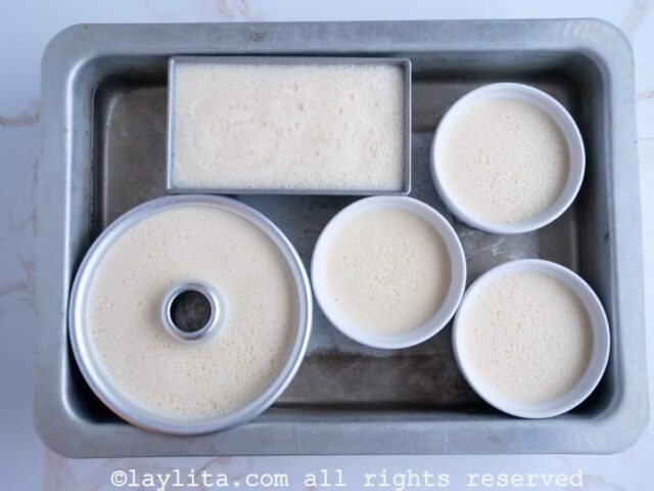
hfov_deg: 49.0
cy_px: 246
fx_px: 718
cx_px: 327
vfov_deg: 37.7
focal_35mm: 38
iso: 3200
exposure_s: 1/50
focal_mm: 19
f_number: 3.4
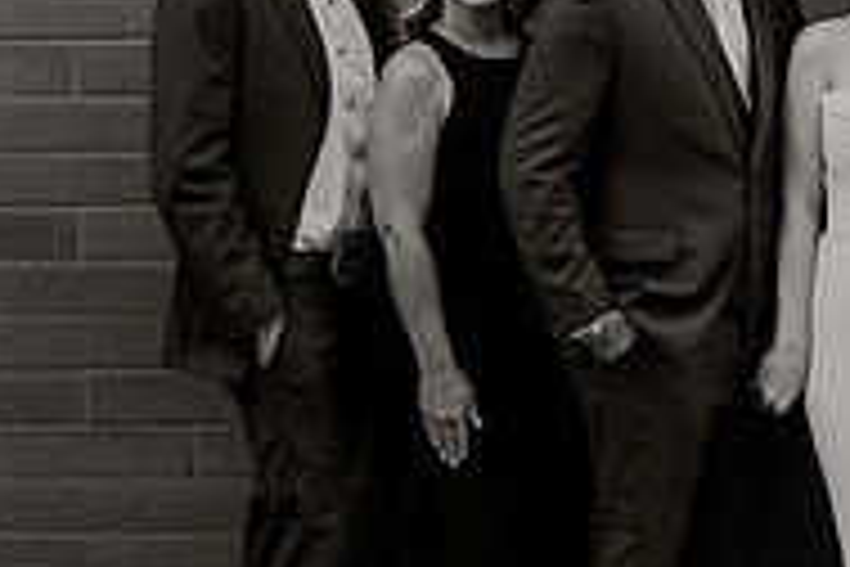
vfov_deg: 12.9
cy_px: 127
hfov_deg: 19.0
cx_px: 752
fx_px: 2503
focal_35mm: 106
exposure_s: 1/320
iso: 320
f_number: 2.8
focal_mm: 31
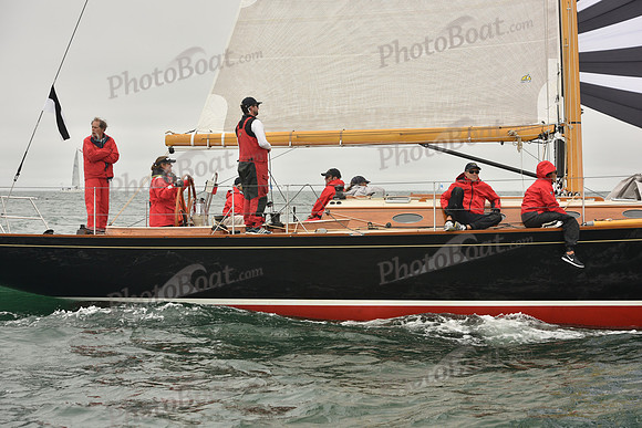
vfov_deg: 19.5
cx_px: 321
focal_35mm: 70
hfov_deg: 28.8
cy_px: 214
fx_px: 1249
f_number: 8
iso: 320
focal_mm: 70
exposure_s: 1/800
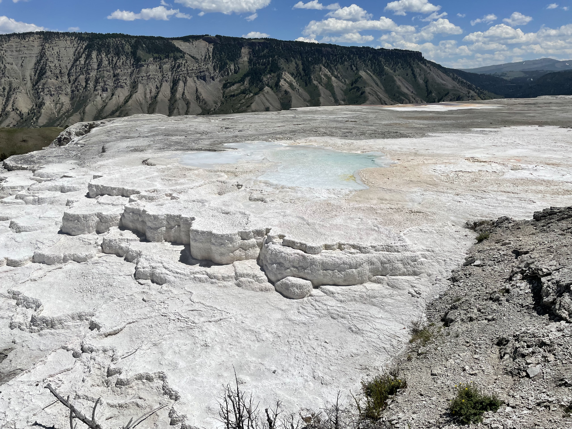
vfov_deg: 53.1
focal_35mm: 26
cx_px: 286
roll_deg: +1.6
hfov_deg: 67.3
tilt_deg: -16.9
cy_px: 214
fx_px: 430
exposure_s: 1/14925
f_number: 1.6
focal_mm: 4.2
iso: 32
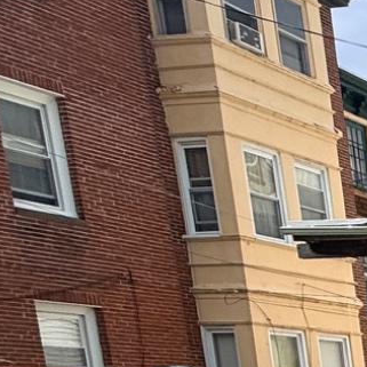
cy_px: 598
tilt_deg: -10.9
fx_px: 948
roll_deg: +1.2
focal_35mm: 79
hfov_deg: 13.8
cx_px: 927
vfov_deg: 18.6
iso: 50
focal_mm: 2.22
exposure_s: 1/1399
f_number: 2.2
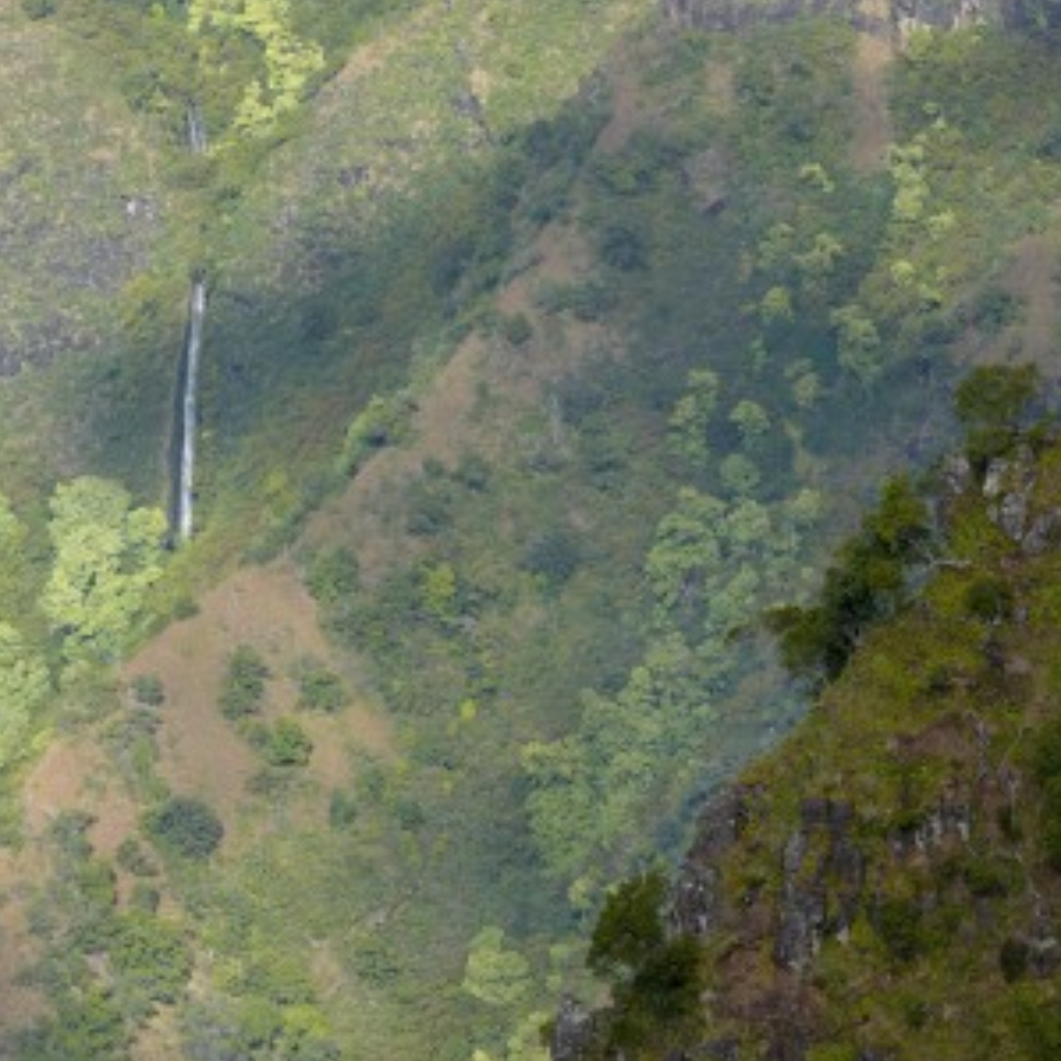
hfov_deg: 5.7
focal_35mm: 307
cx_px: 468
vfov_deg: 5.7
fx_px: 10646
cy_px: 314
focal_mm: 200
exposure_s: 1/400
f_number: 10
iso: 250
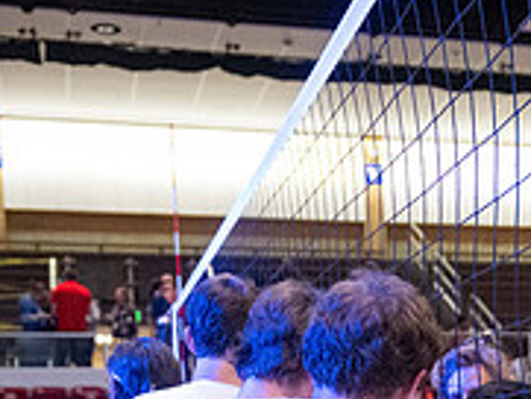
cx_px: 496
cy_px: 549
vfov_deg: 16.1
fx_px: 1320
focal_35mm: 86
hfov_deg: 22.1
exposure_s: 1/640
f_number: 2.8
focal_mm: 24
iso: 6400
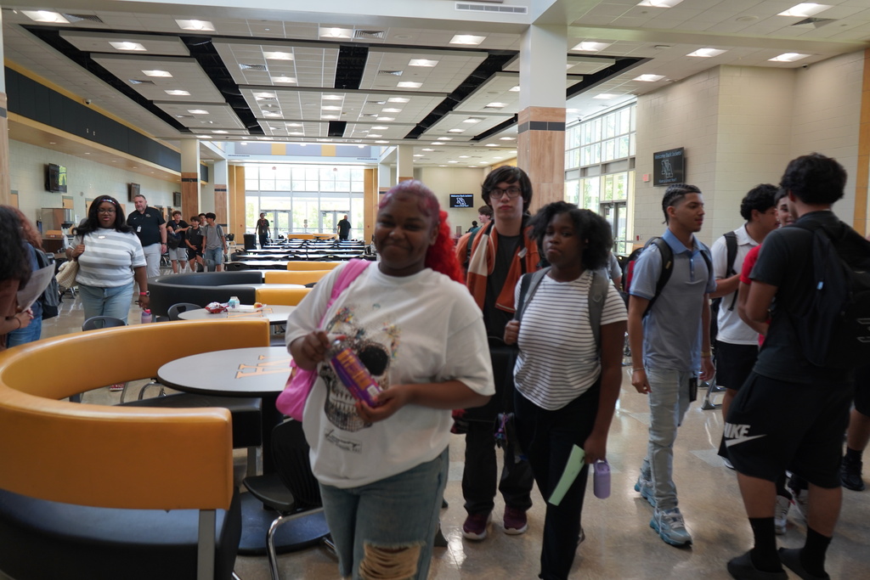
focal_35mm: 28
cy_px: 290
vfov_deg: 46.4
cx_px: 435
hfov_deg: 65.5
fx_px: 677
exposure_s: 1/160
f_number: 4
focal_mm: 28
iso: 800
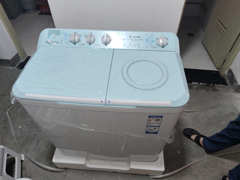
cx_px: 120
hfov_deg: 71.6
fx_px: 166
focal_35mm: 24
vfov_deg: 56.8
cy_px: 90
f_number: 1.88
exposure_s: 1/100
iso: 807
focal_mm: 5.56
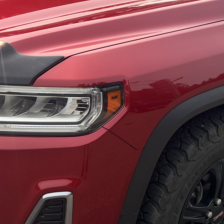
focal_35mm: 85
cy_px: 52
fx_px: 622
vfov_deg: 20.2
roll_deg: -0.4
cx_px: 185
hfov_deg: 20.1
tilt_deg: -11.1
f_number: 1.5
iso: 50
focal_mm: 5.7
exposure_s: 1/1326
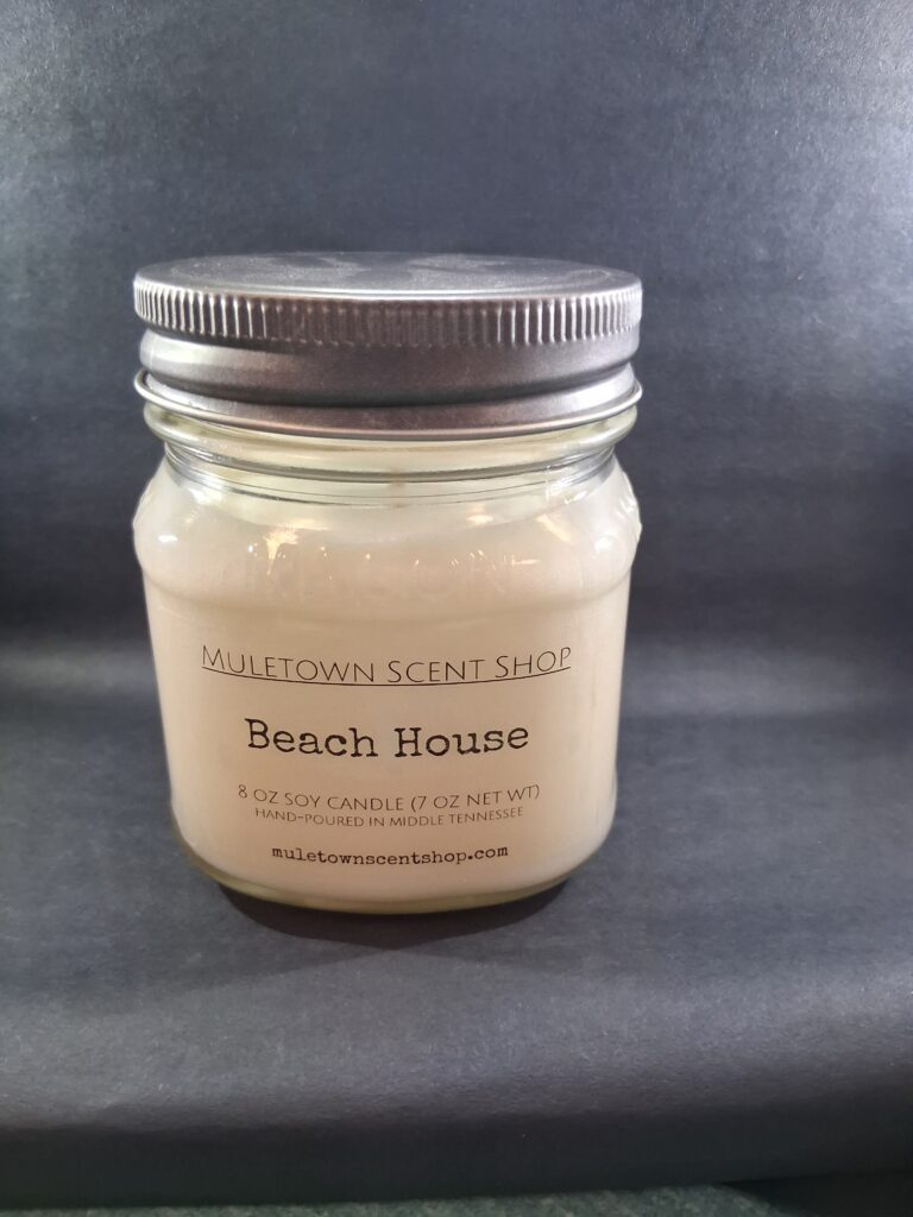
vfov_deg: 67.3
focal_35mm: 26
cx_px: 456
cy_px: 608
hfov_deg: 53.1
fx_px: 914
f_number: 1.8
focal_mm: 3.98
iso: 500
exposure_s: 1/100
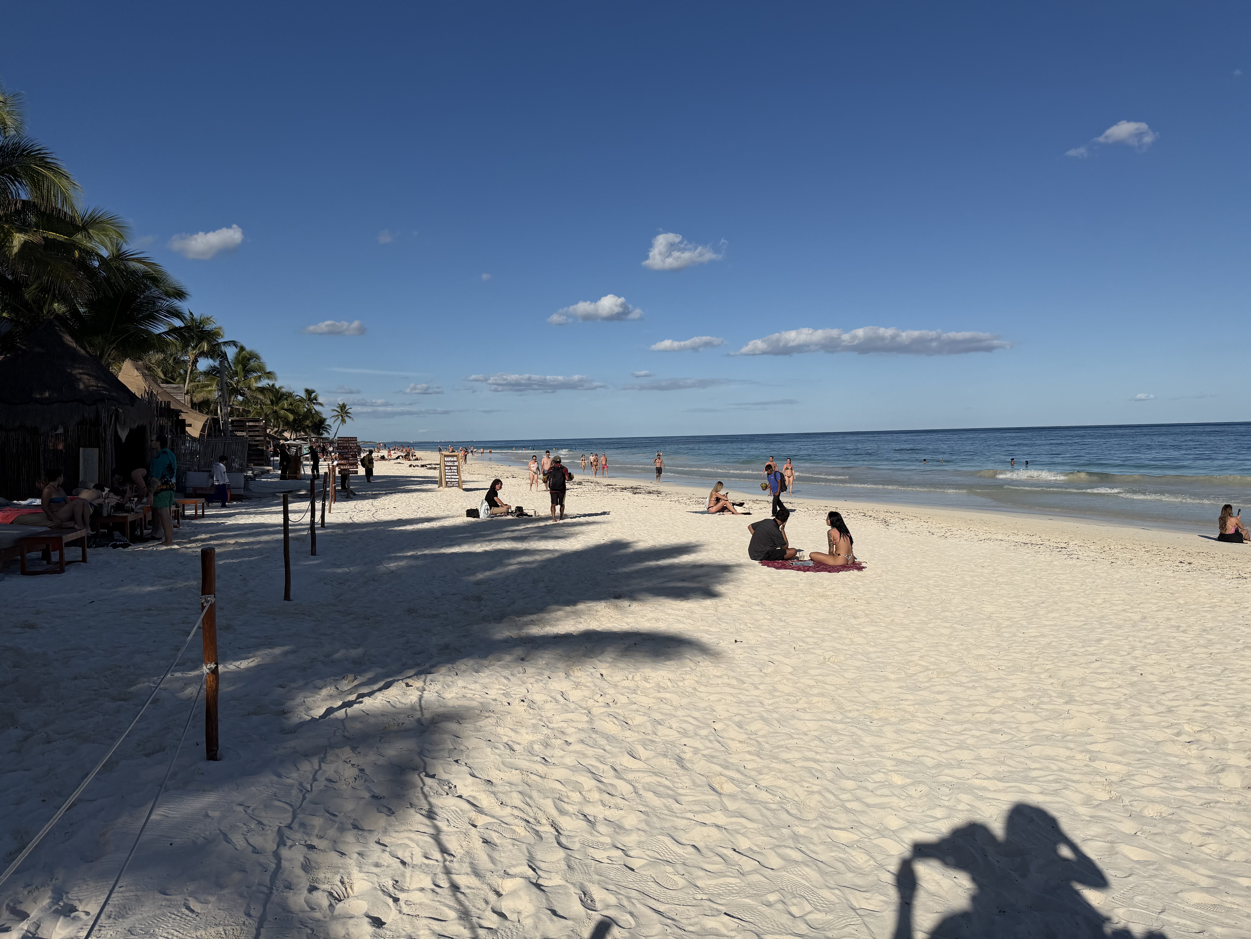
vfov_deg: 56.8
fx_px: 867
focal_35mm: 24
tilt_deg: -3.1
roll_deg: +1.3
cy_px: 470
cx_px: 626
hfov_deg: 71.6
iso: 80
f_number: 1.78
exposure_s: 1/14286
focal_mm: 6.76
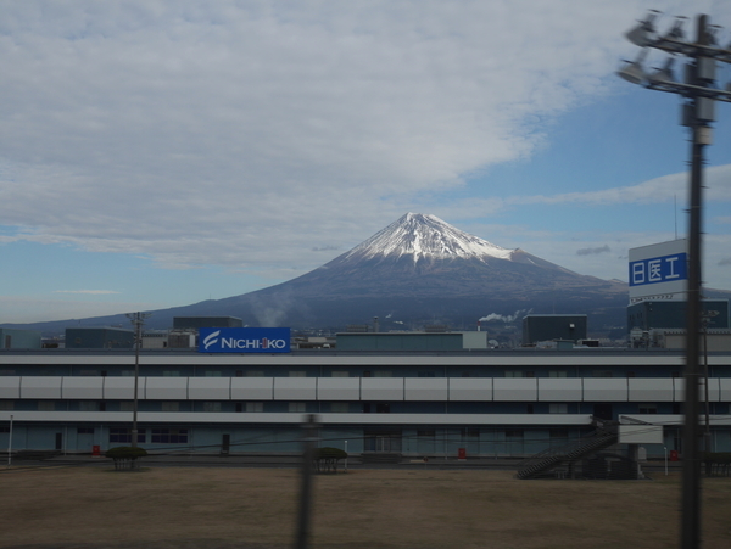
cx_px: 366
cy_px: 274
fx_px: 972
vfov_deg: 31.6
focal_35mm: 46
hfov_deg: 41.2
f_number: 8
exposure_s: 1/250
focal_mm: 23
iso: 200
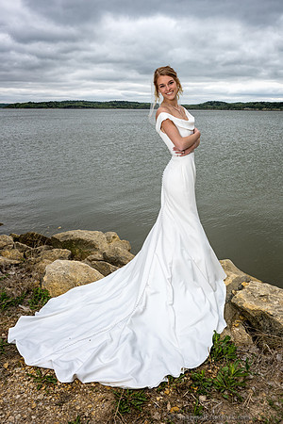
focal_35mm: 28
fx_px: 330
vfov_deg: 65.5
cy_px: 212
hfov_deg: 46.4
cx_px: 142
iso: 100
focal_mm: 28
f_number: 7.1
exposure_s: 1/250
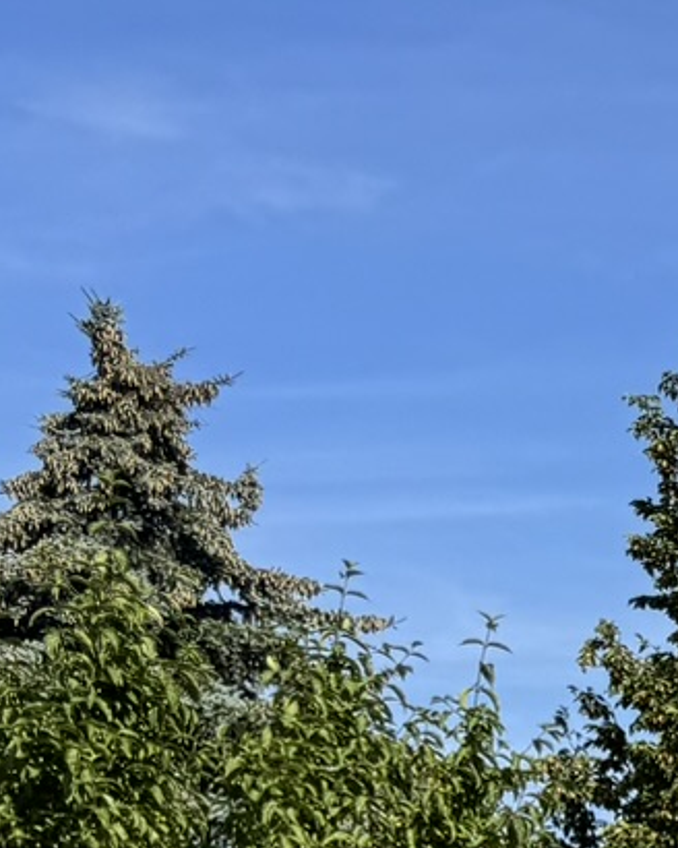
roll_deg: -1.2
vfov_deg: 15.2
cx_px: 2051
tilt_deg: -6.4
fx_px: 2935
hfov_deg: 9.9
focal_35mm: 117
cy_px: 1289
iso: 80
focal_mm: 6.76
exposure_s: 1/4950
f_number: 1.78
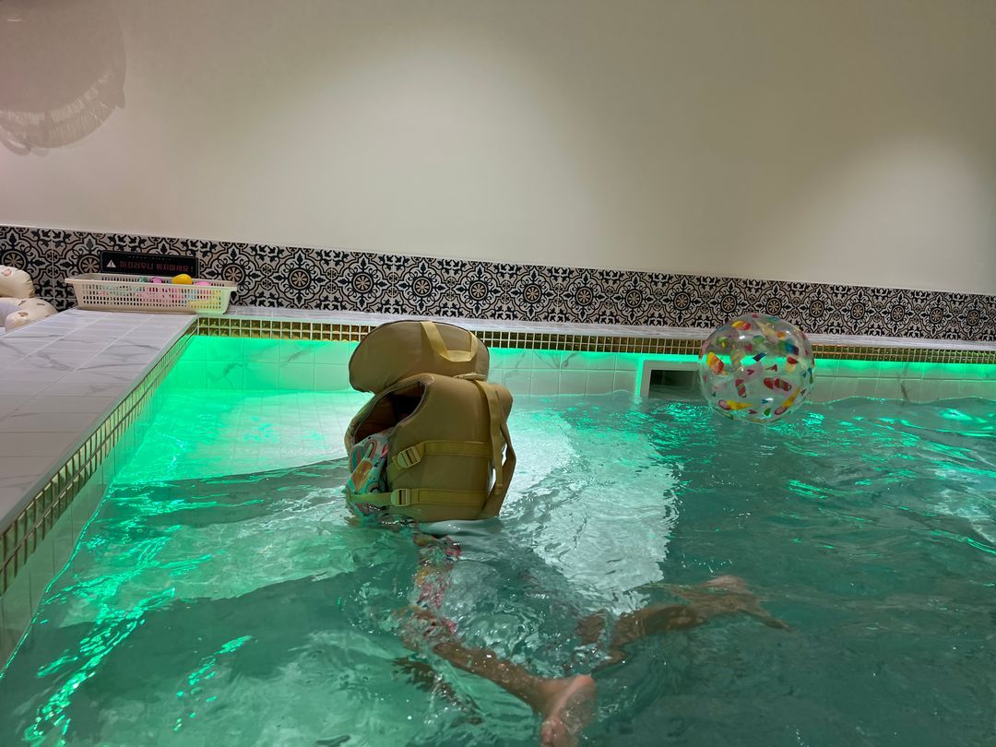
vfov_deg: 53.1
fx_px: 748
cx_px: 498
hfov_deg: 67.3
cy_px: 374
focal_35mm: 26
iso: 80
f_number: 1.5
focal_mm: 5.7
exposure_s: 1/120
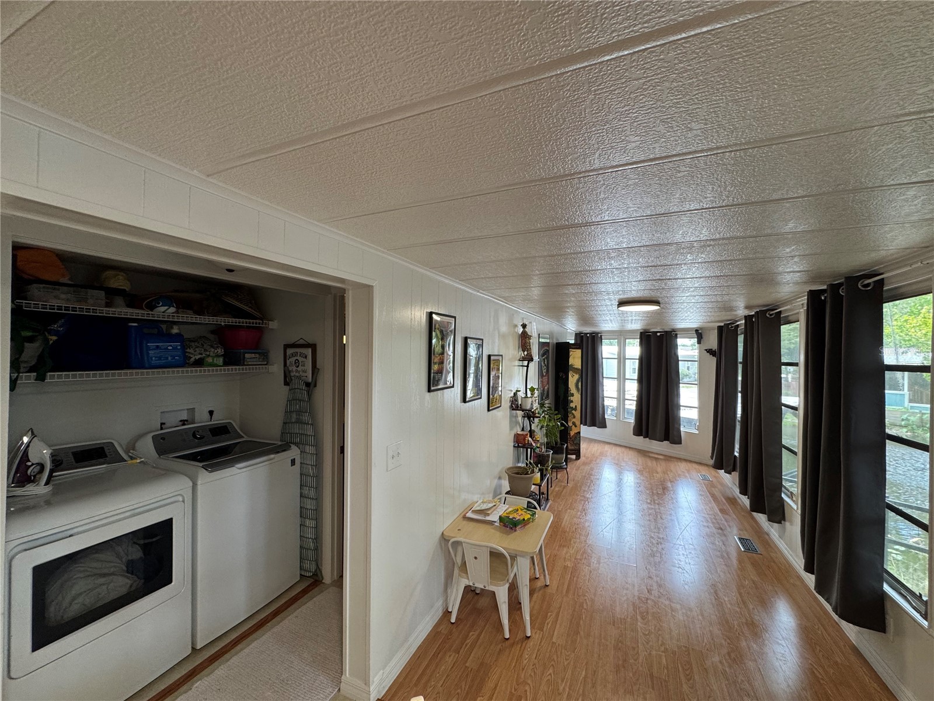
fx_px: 378
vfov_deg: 85.7
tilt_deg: +0.1
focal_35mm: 14
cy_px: 350
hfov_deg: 102.1
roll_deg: -0.7
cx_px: 467
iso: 200
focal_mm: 2.22
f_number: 2.2
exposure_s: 1/120
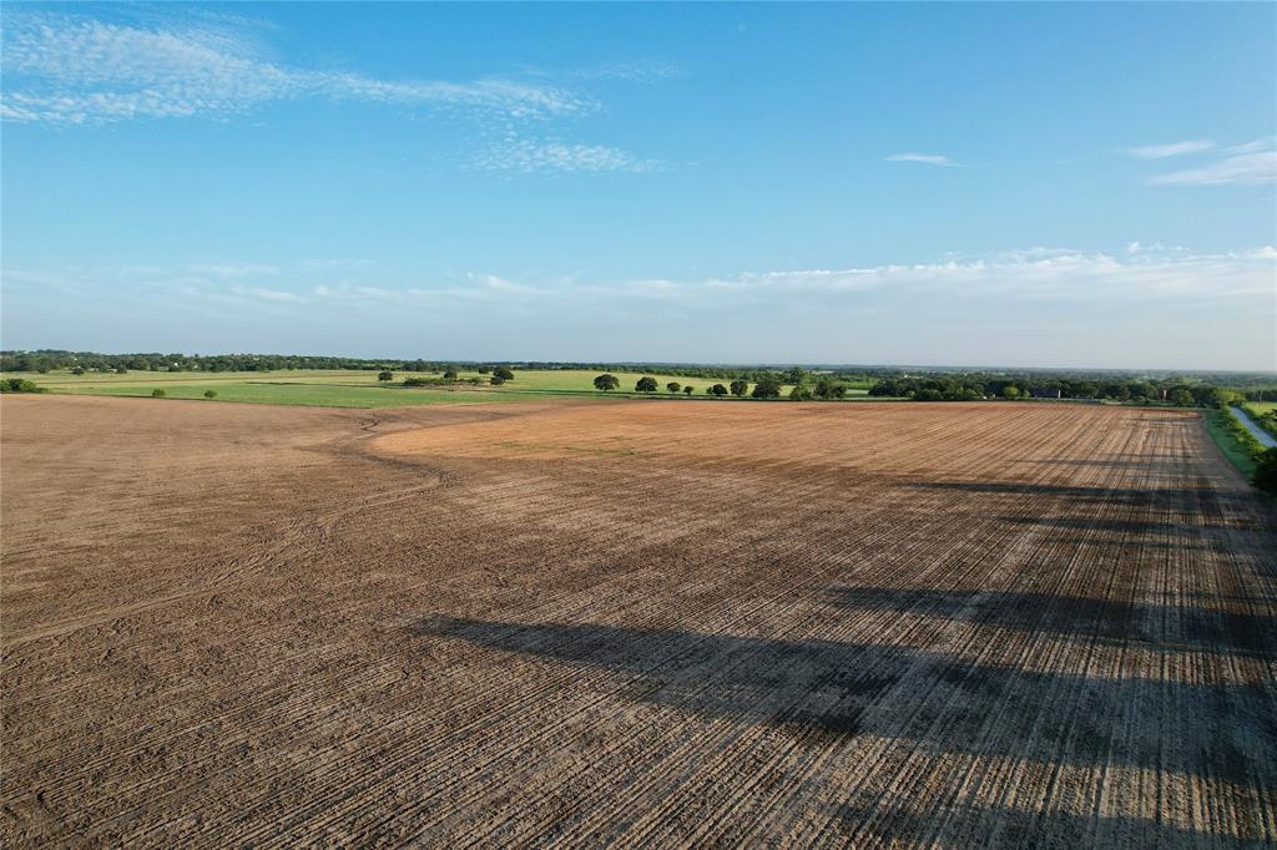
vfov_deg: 57.2
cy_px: 425
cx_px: 638
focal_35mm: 22
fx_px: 780
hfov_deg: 78.6
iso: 120
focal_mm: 8.38
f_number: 2.8
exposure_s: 1/800
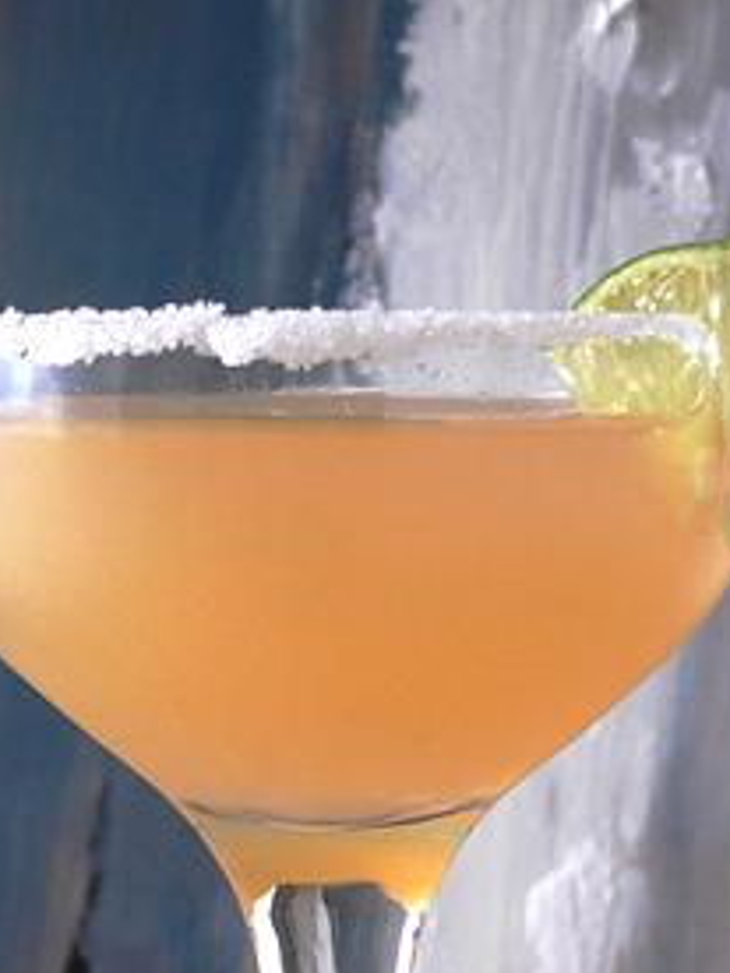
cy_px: 850
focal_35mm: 152
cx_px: 369
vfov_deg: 12.9
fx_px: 4274
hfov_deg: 9.8
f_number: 4.6
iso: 100
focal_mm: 14
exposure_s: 1/20
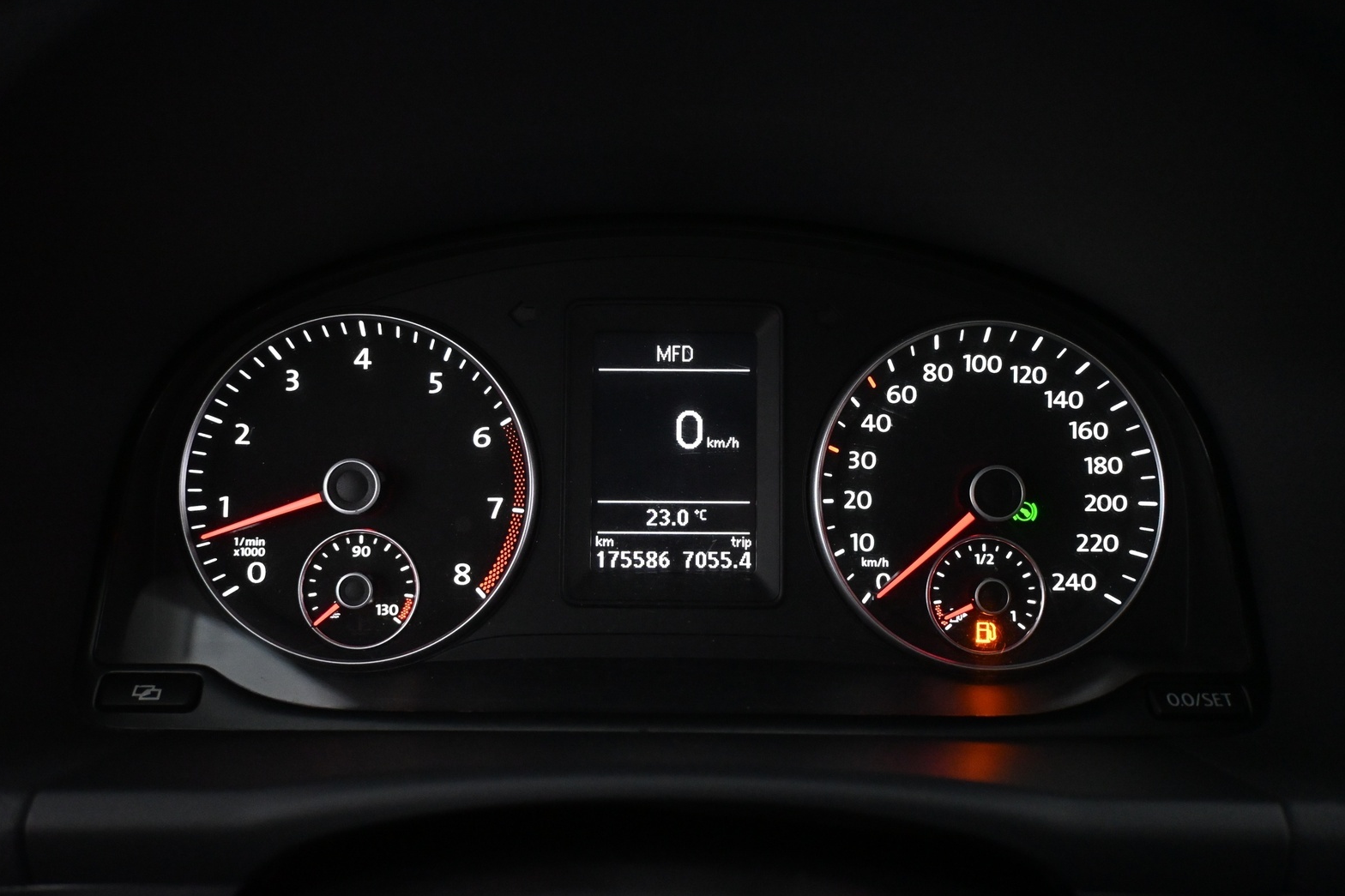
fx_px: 1158
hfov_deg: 60.3
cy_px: 448
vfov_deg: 42.3
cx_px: 659
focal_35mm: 31
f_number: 3.8
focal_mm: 20
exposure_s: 1/60
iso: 4500
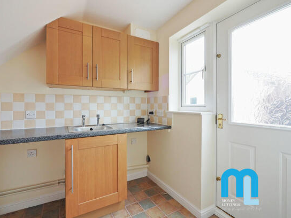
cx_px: 136
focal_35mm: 15
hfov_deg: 98.0
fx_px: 126
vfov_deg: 81.7
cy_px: 108
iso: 320
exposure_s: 1/60
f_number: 4
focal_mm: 7
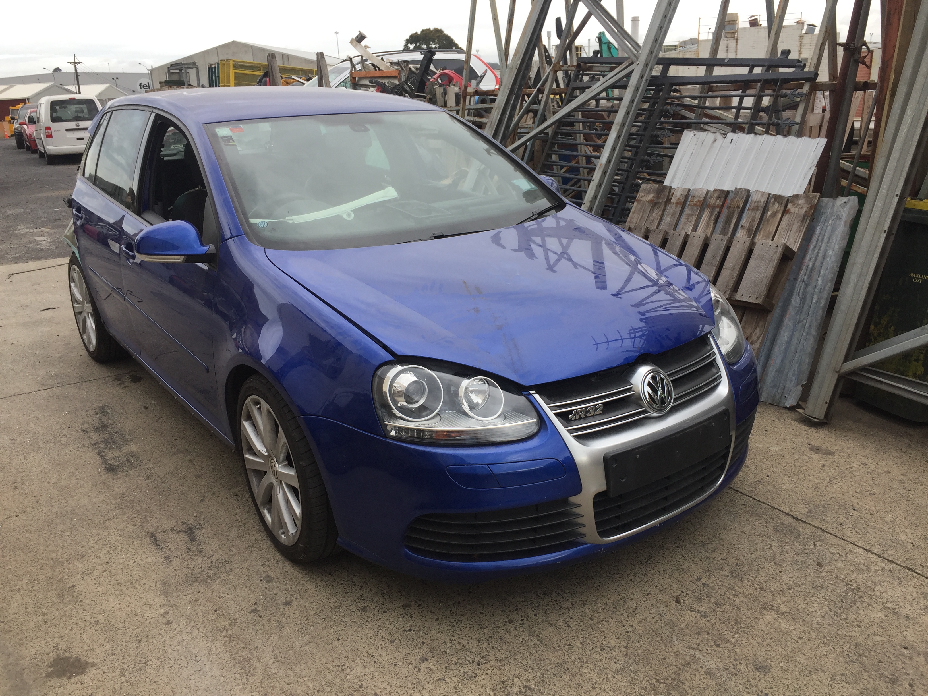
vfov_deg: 48.2
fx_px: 777
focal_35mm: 29
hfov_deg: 61.7
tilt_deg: -18.0
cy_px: 348
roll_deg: +0.6
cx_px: 464
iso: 32
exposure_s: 1/507
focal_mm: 4.15
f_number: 2.2
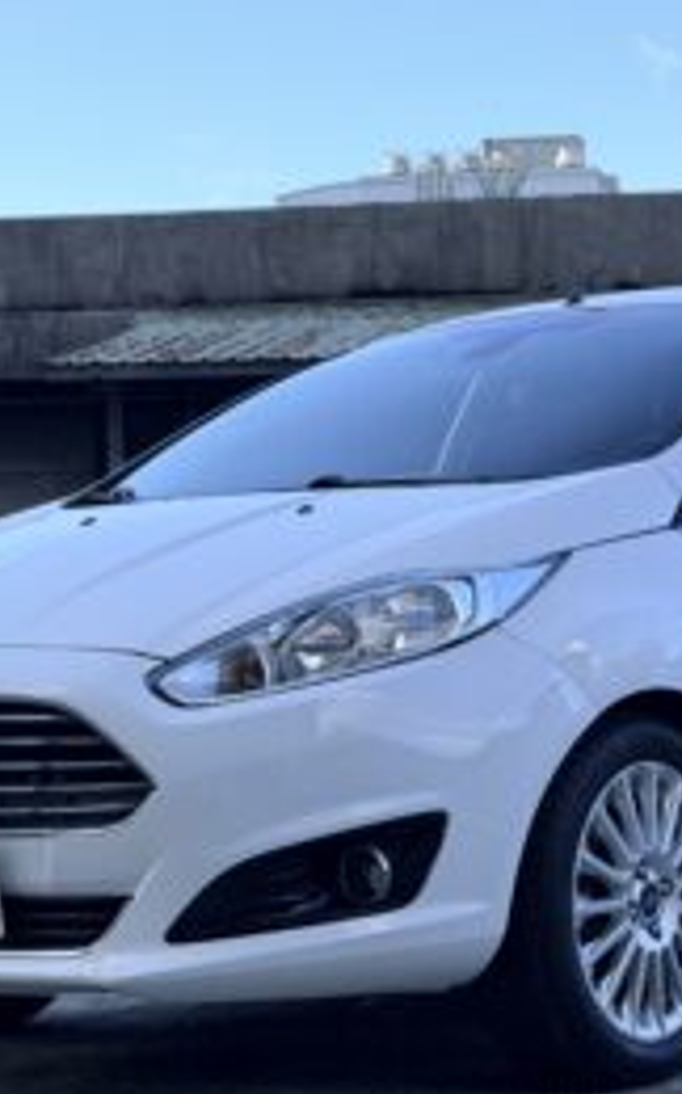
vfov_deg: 22.1
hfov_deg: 13.8
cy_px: 454
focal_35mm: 94
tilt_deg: +2.0
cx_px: 539
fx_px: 2802
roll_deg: +1.5
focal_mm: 6.76
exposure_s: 1/1242
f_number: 1.78
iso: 100
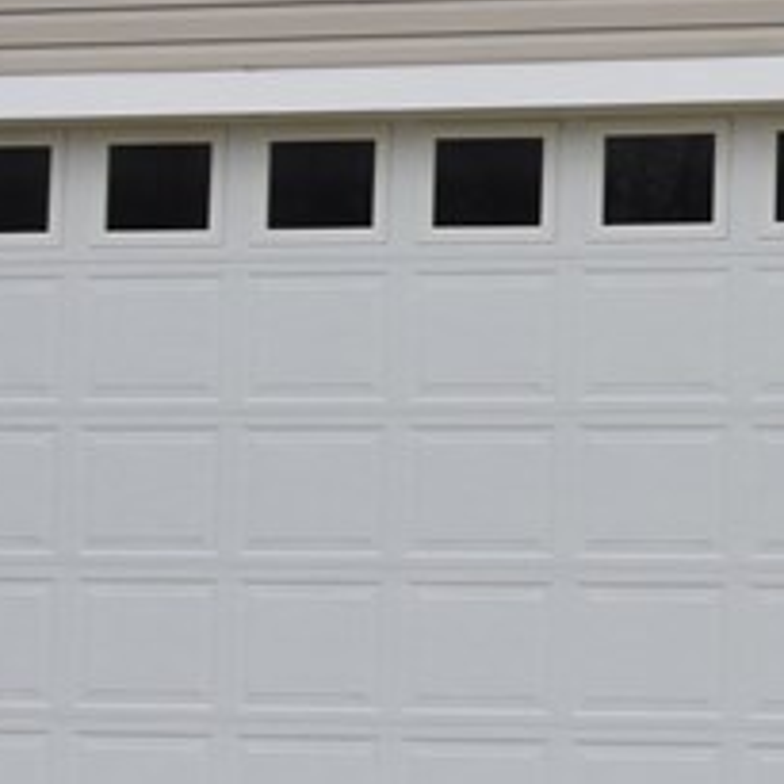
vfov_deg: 9.2
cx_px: 1622
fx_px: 4843
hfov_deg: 8.7
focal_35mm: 189
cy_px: 161
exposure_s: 1/400
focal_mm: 28
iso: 800
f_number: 8
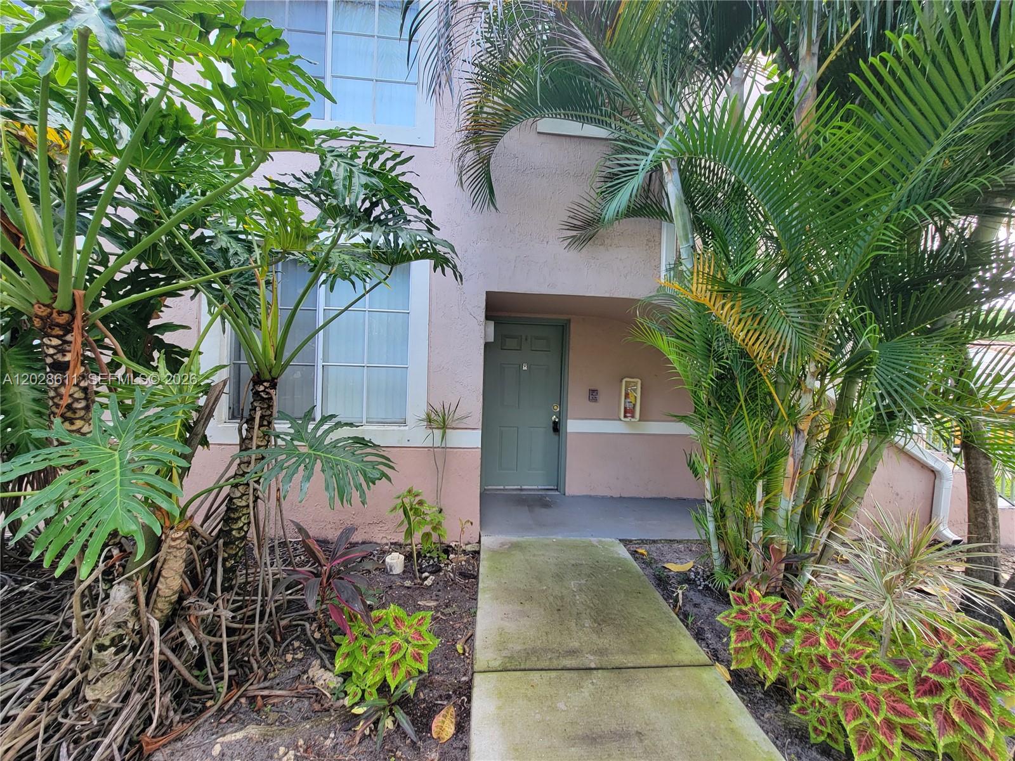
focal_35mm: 13
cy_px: 380
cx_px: 508
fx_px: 381
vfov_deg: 89.9
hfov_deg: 106.2
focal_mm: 2.2
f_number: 2.2
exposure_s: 1/60
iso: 50
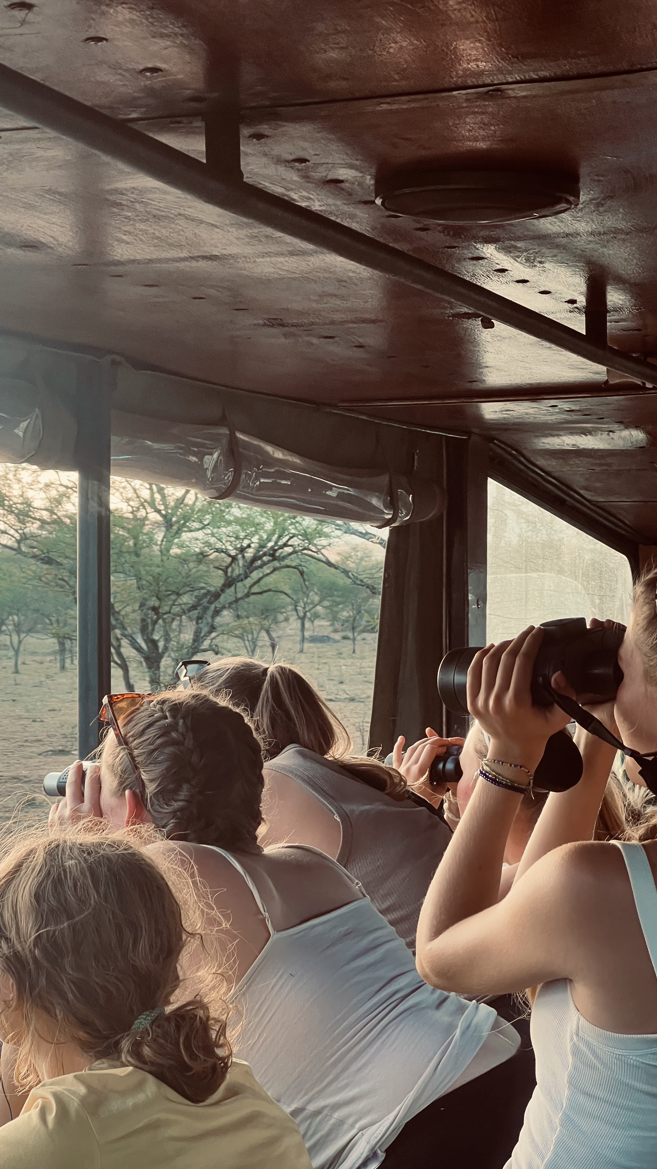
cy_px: 584
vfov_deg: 25.3
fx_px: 2602
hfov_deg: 14.4
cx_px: 328
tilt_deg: +0.0
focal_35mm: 84
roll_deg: +0.9
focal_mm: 9
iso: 125
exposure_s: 1/99
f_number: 2.8
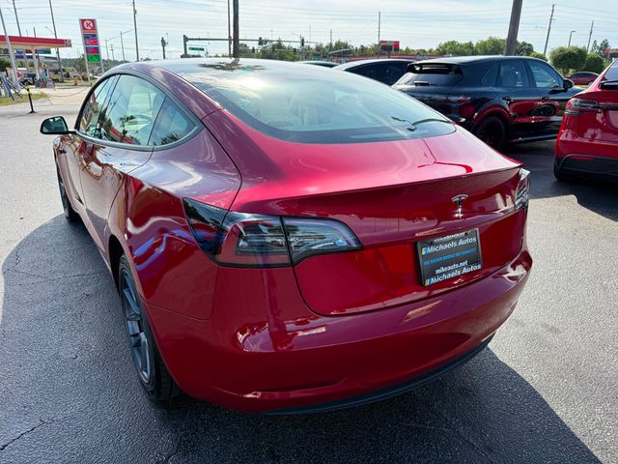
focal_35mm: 24
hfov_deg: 71.6
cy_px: 232
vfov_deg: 56.8
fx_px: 428
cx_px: 309
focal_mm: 6.76
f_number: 1.78
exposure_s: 1/2611
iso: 100
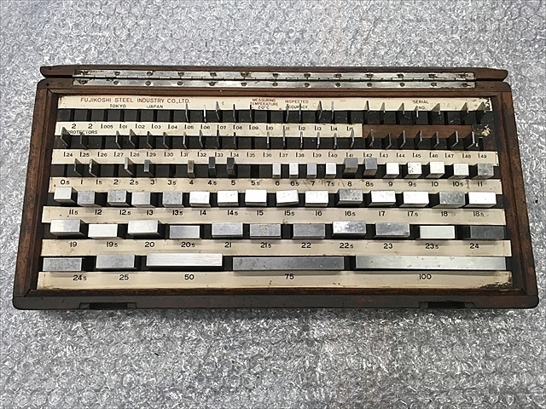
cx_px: 273
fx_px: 457
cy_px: 204
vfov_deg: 48.2
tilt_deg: -78.3
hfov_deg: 61.7
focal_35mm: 29
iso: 50
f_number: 2.2
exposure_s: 1/30
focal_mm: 4.15
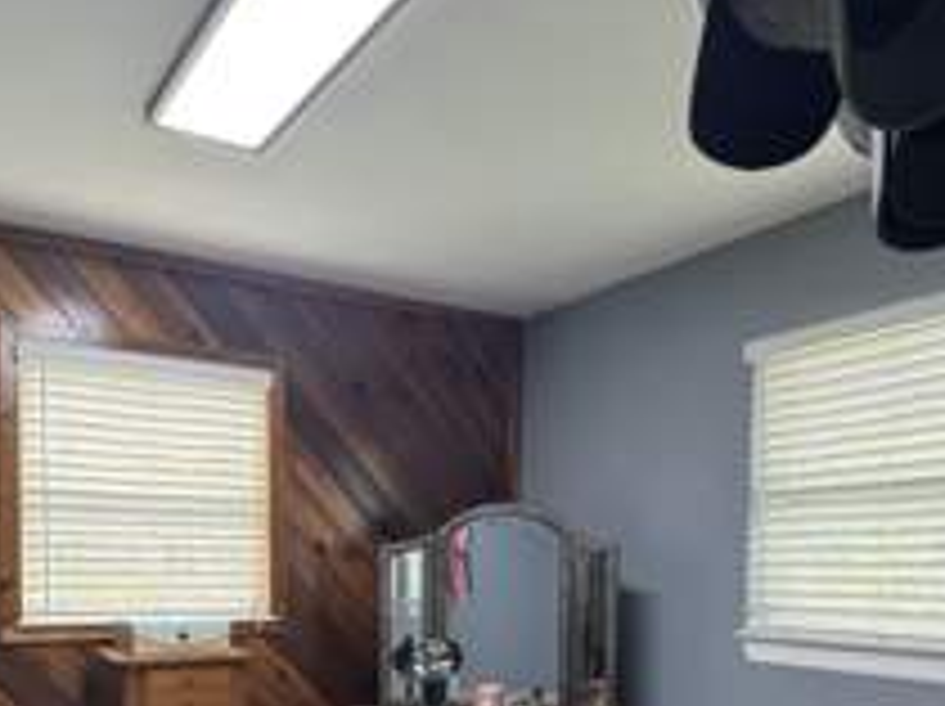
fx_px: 873
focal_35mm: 32
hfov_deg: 56.4
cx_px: 374
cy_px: 614
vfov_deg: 41.2
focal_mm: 2.22
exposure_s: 1/73
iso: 160
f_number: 2.2
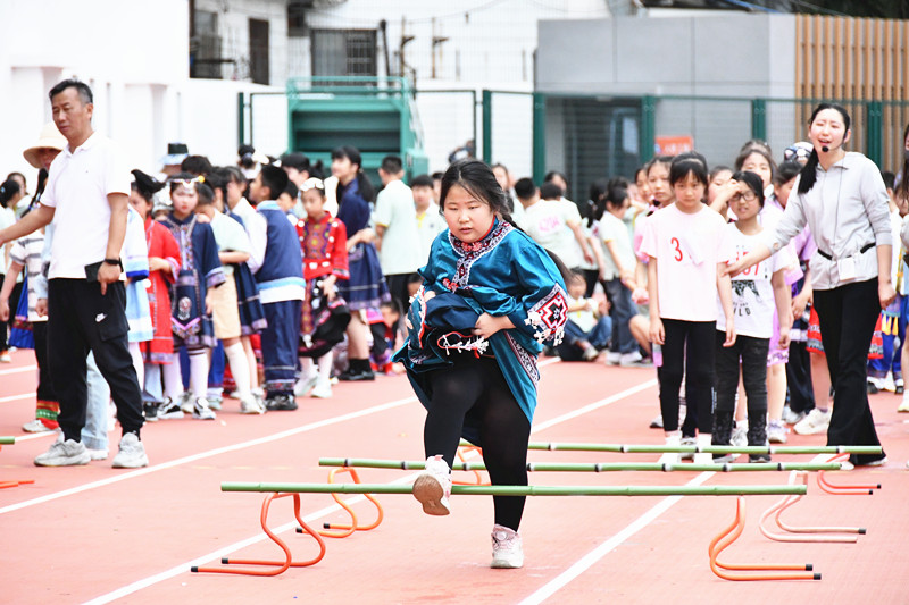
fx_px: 4922
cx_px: 454
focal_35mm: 195
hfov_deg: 10.6
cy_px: 302
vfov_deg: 7.0
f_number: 5.6
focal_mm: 130
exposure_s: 1/5000
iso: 4000
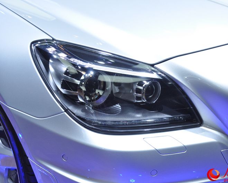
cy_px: 92
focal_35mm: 60
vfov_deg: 25.6
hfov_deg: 31.6
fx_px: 402
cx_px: 133
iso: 640
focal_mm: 35
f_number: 6.3
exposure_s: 1/125
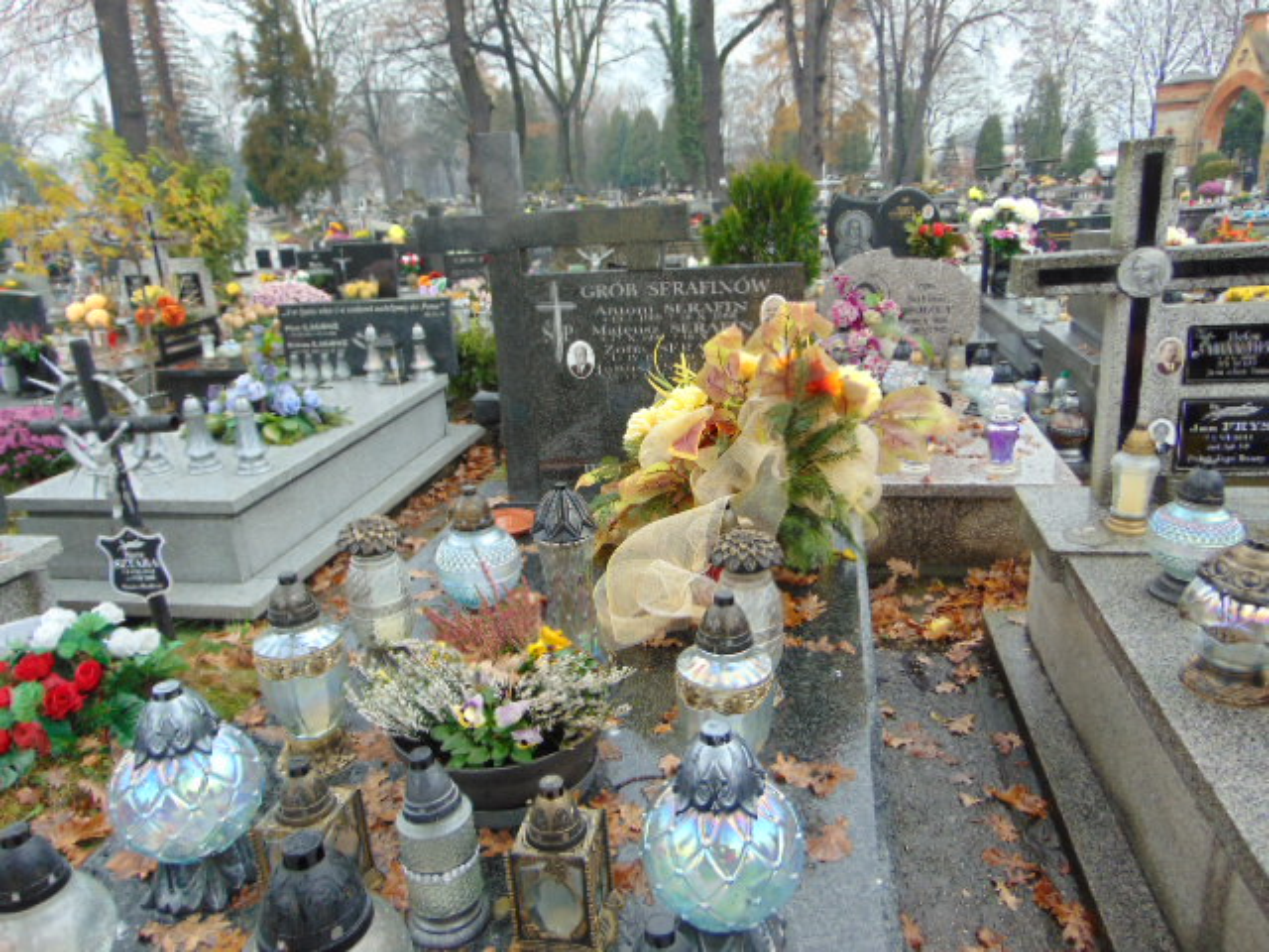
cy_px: 476
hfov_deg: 69.4
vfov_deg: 54.9
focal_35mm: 25
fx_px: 916
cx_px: 634
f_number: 3
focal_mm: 4.5
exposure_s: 1/50
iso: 80
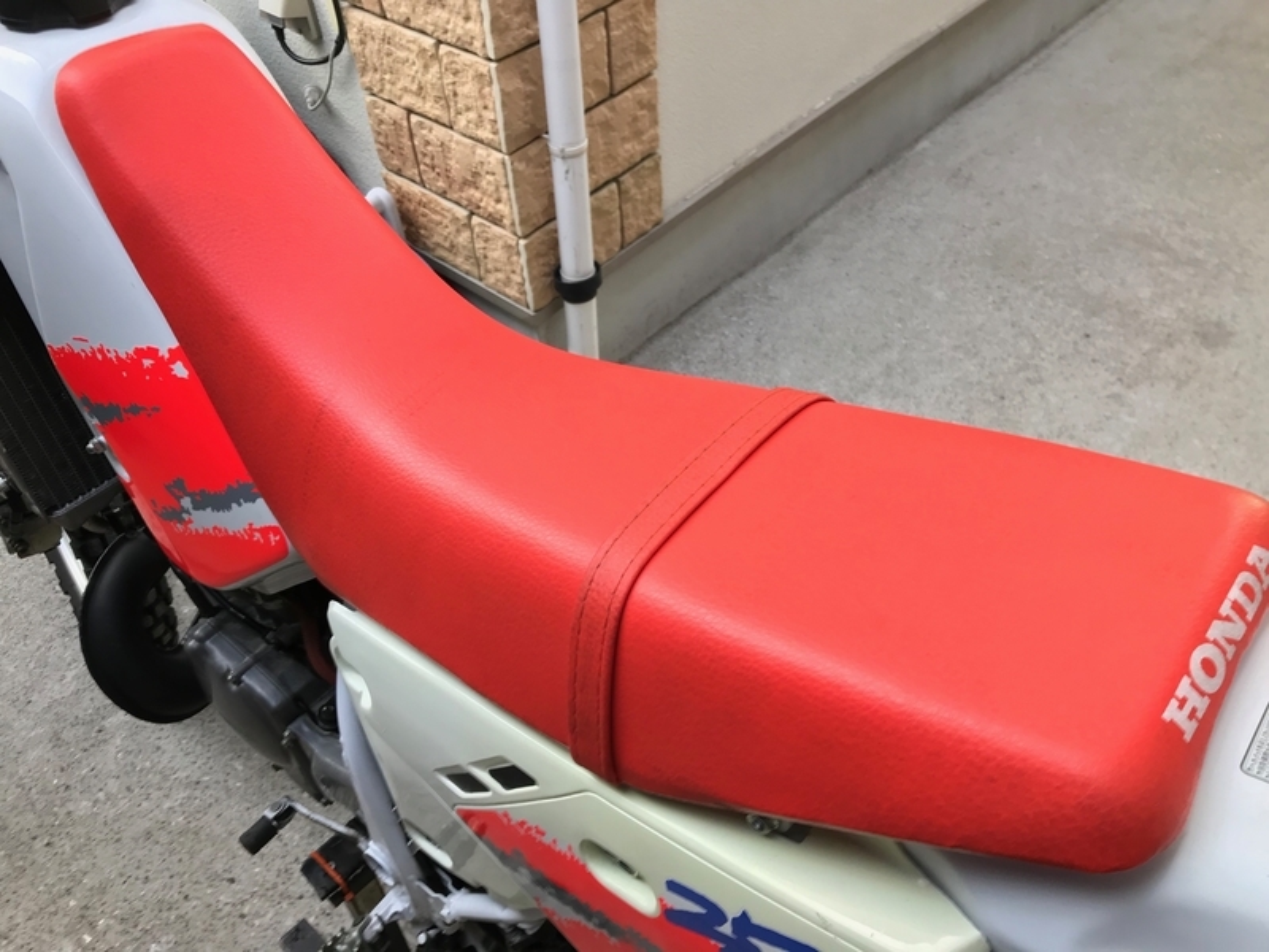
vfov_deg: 49.7
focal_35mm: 28
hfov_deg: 63.4
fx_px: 1026
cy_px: 476
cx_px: 634
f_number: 1.8
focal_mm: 3.99
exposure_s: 1/60
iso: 25
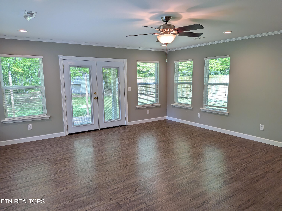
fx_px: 196
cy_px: 106
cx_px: 141
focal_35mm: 24
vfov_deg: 56.8
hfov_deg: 71.6
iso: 48
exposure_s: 1/120
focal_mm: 4.53
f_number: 1.7
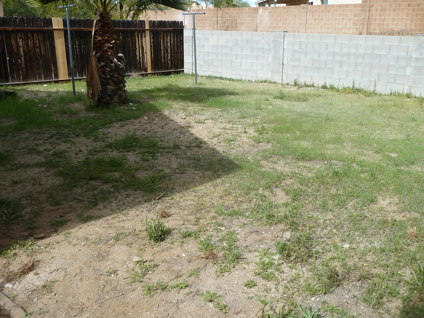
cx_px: 212
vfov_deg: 40.7
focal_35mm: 35
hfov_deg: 52.6
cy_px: 159
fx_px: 429
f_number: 4
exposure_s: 1/320
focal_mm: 5.7
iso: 80
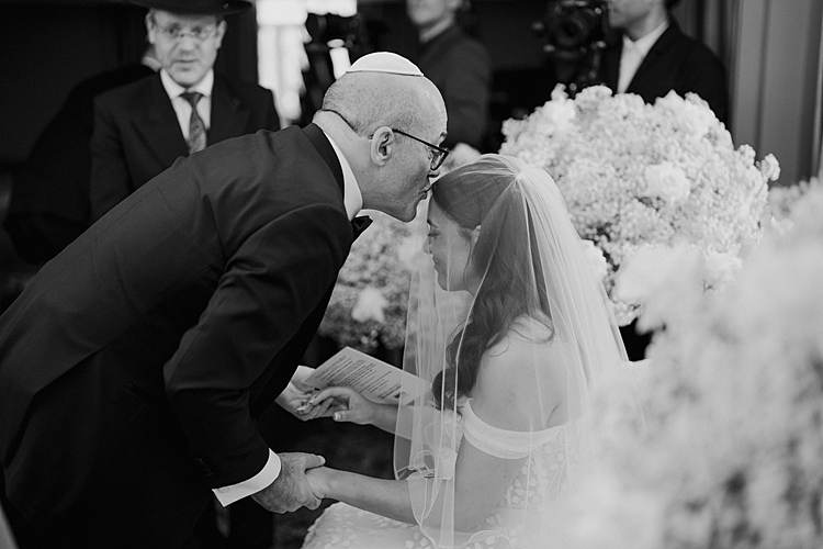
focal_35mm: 50
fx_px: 1143
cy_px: 274
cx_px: 412
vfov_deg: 27.0
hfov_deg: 39.6
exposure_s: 1/250
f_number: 1.4
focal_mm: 50
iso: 800
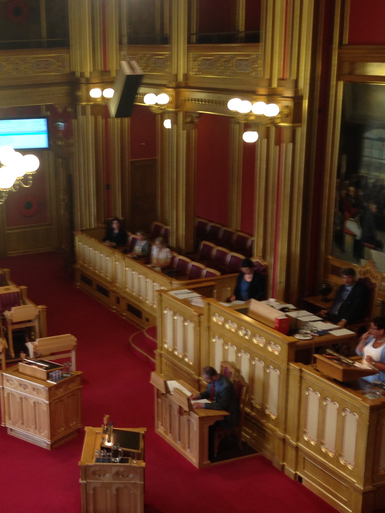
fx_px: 905
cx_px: 50
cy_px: 332
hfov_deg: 23.5
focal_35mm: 61
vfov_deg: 31.5
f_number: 2.4
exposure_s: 1/20
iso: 64
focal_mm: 4.12
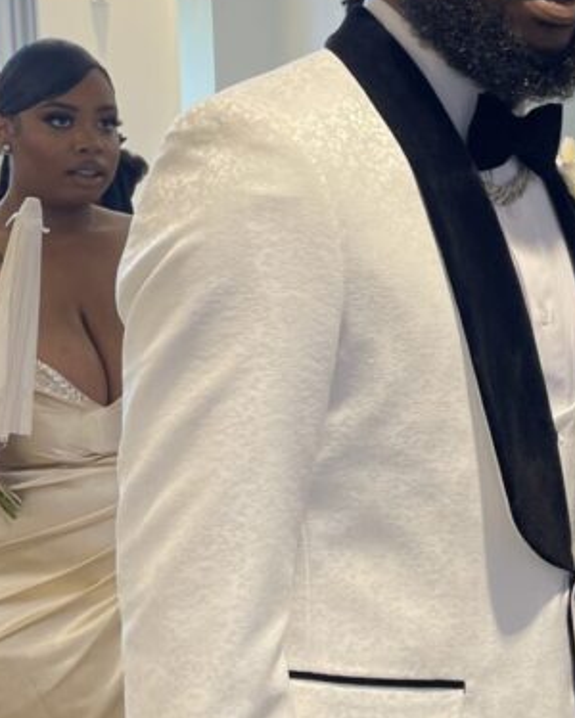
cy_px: 331
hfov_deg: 20.4
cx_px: 552
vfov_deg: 26.1
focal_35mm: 73
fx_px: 1553
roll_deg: +0.8
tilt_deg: -8.5
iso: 64
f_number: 1.6
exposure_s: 1/60
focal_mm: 4.2
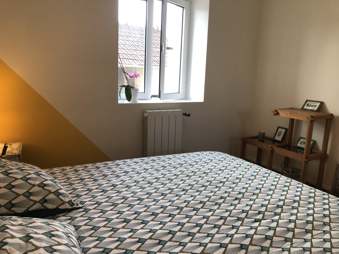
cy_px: 127
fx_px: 274
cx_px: 170
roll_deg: -2.3
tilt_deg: -10.6
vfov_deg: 49.7
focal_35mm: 28
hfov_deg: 63.4
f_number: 1.8
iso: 25
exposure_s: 1/50
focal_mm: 3.99
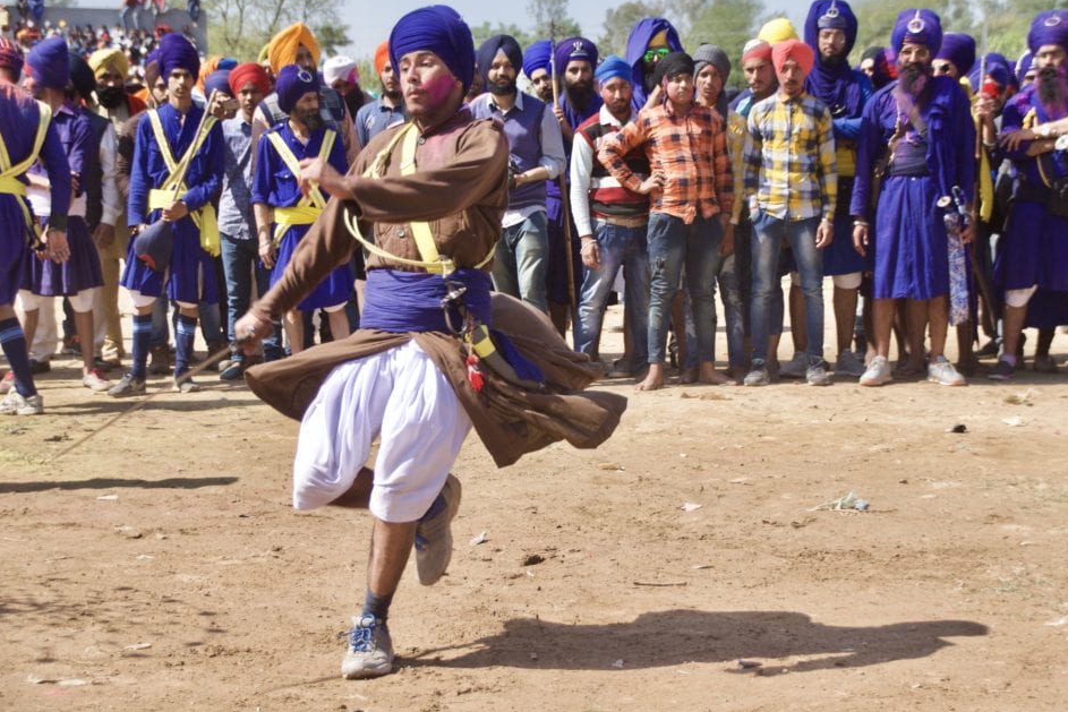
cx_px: 563
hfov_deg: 20.2
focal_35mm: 101
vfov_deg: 13.6
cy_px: 340
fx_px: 2997
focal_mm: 62
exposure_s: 1/800
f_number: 5
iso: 200
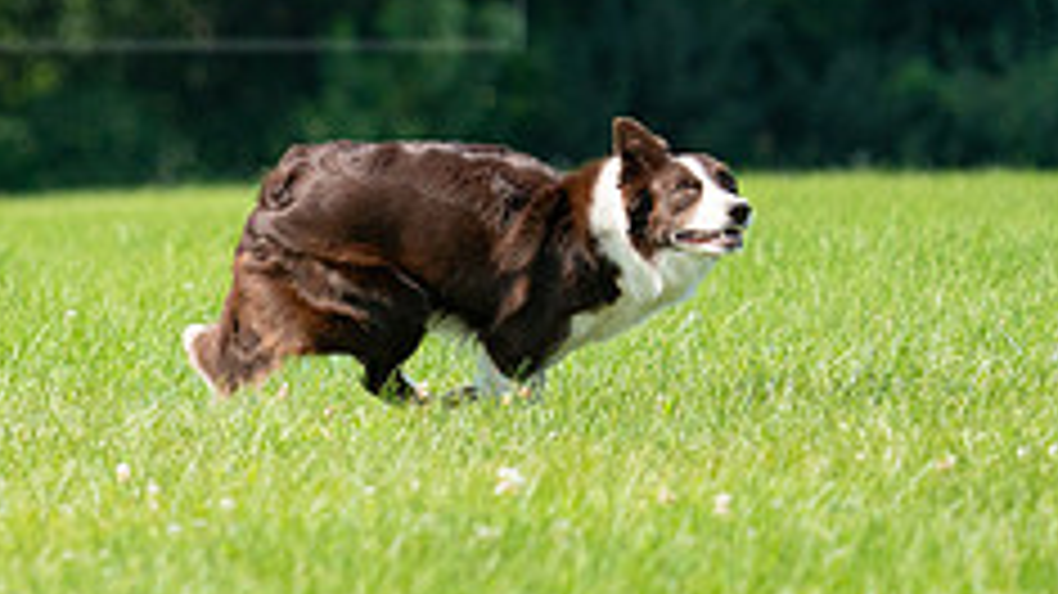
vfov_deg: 1.7
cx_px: -216
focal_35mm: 698
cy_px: -20
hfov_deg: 3.1
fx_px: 19575
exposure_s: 1/4000
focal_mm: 270
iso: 2000
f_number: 5.6
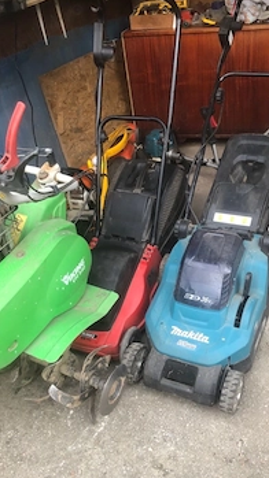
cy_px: 266
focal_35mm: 35
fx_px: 444
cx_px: 173
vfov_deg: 56.5
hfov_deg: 33.5
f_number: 1.8
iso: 40
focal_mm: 3.99
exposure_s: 1/120
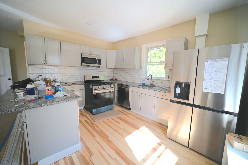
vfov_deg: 81.1
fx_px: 96
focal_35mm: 14
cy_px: 82
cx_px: 124
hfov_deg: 104.3
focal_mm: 14
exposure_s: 1/125
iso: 100
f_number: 5.6
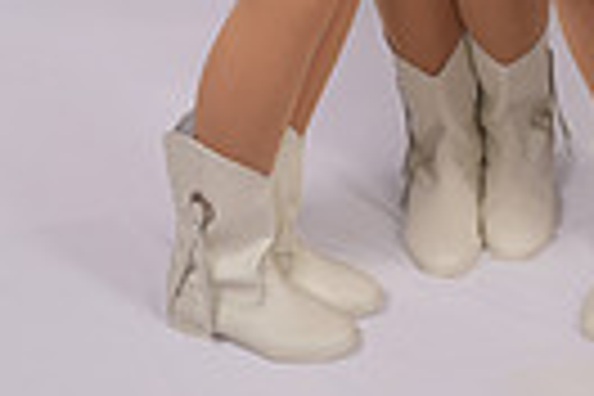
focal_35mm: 116
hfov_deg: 17.5
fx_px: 1914
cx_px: 446
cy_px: -554
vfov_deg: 10.3
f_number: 5.6
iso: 100
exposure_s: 1/125
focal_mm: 34
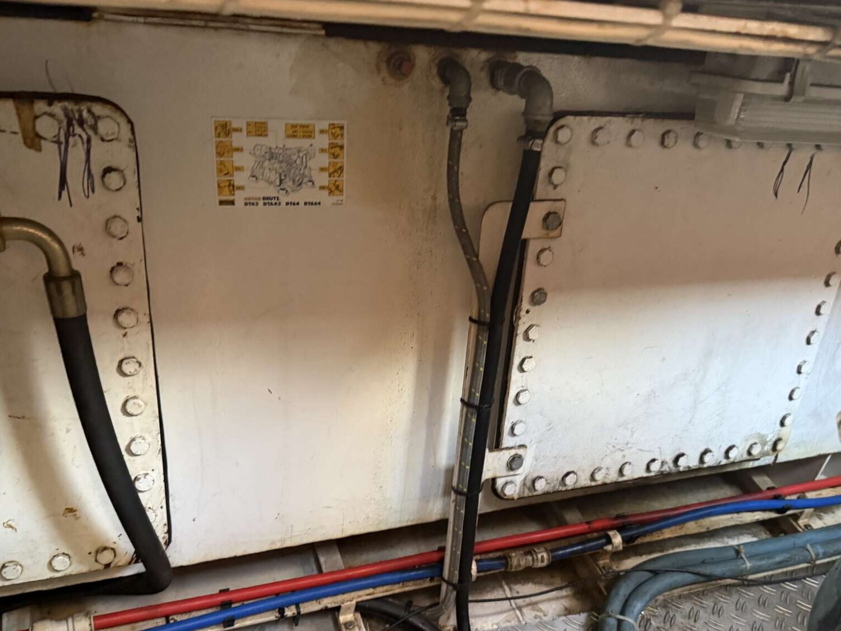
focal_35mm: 32
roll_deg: -5.8
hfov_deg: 56.8
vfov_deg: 43.6
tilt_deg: -26.5
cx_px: 439
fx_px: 777
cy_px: 418
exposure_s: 1/44
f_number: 1.78
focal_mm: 6.76
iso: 800
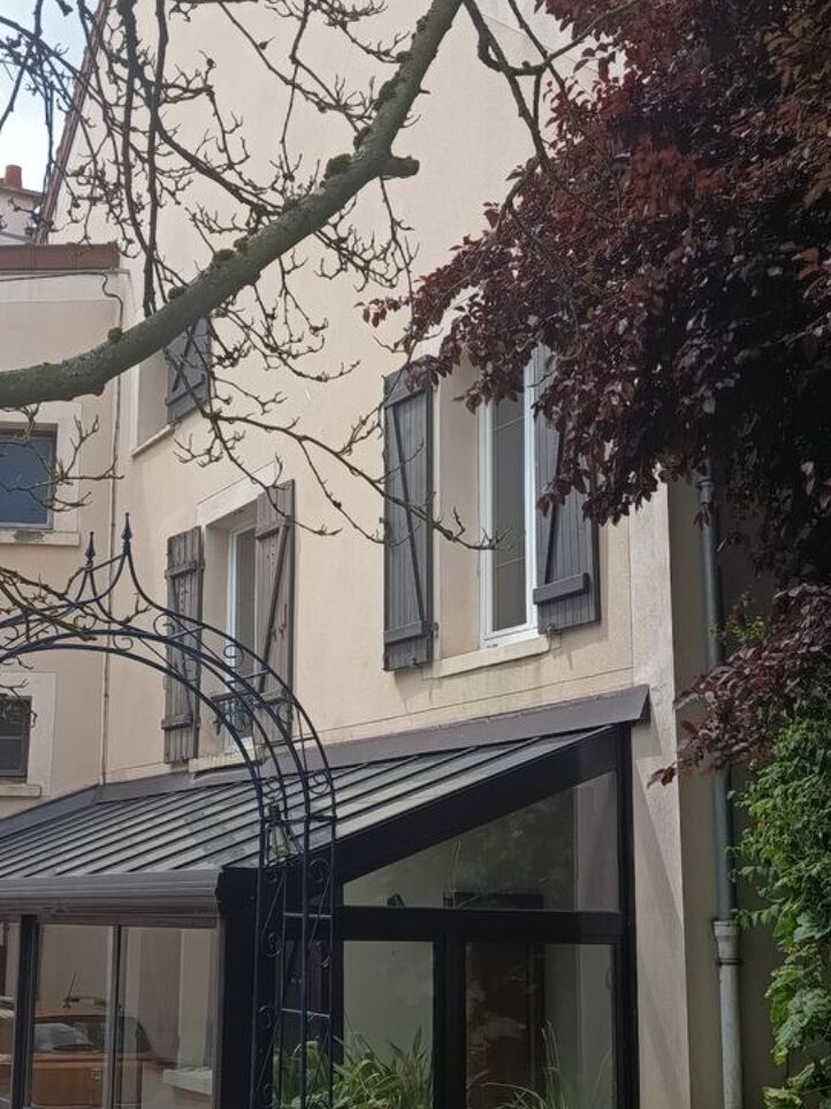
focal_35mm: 54
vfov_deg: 35.5
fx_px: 1729
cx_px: 327
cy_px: 596
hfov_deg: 27.0
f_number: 1.7
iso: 50
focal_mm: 5.24
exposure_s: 1/481
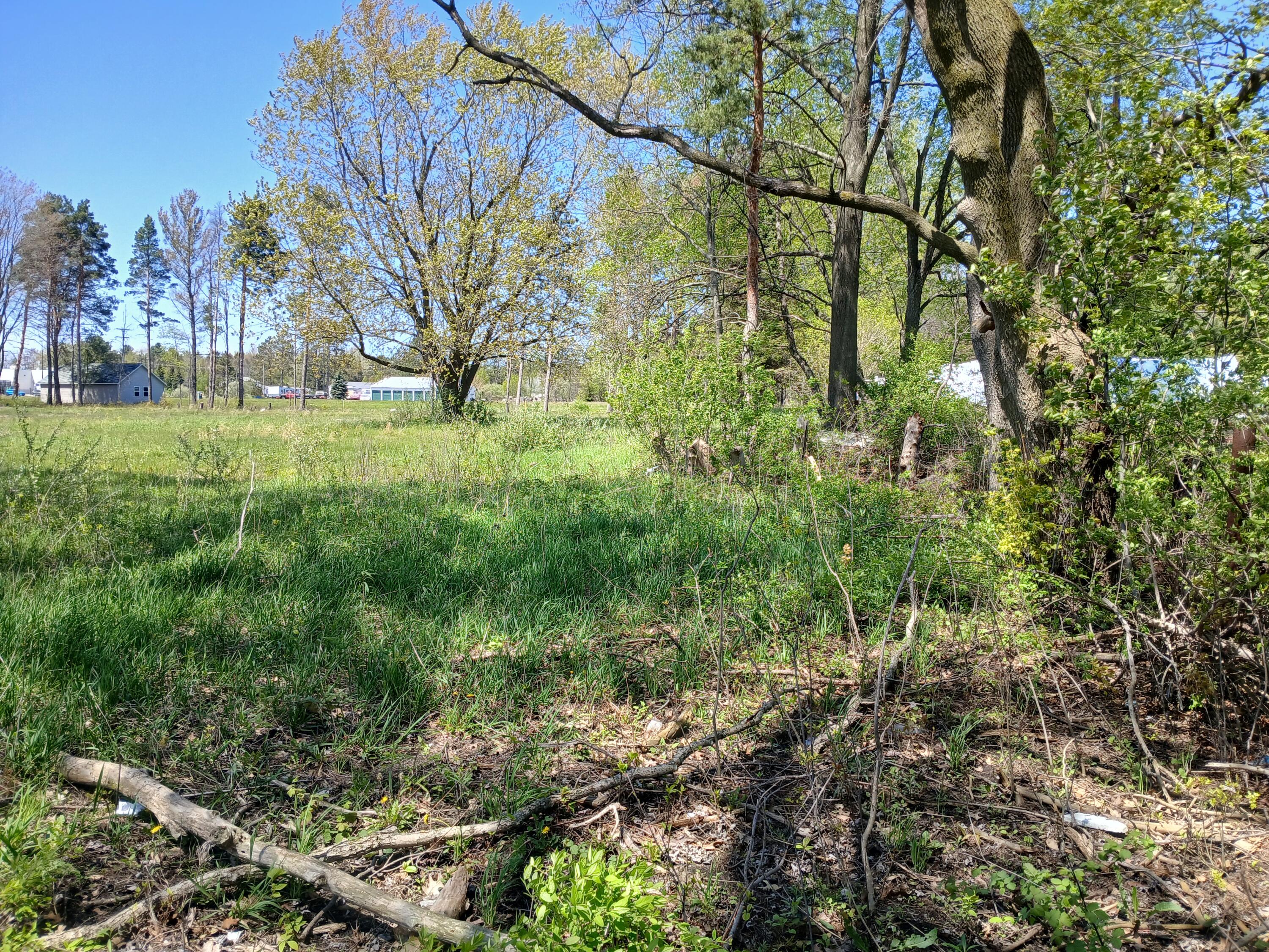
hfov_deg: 67.3
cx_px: 634
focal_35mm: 26
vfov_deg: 53.1
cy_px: 476
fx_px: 953
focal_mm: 3.98
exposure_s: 1/243
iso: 20
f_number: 1.8
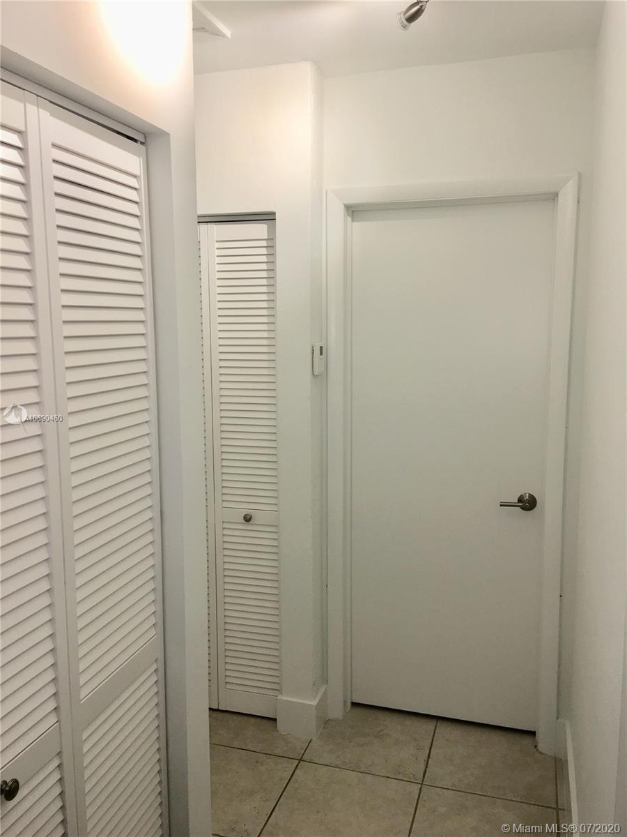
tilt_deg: -6.3
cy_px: 418
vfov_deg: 61.7
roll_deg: -0.1
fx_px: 700
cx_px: 314
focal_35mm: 29
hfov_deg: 48.2
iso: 25
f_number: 2.2
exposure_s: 1/30
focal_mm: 4.15
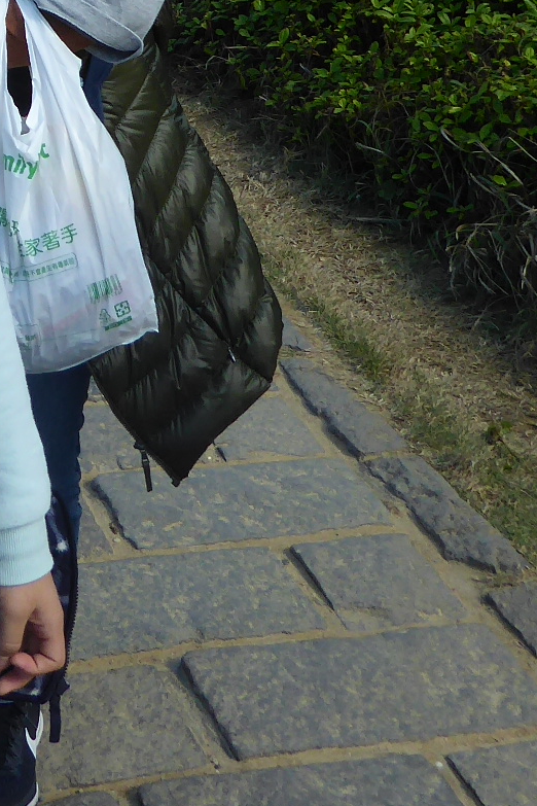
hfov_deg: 15.3
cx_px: -180
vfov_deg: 22.7
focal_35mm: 85
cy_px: -61
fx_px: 1902
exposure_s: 1/500
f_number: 3.3
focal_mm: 4.3
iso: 100
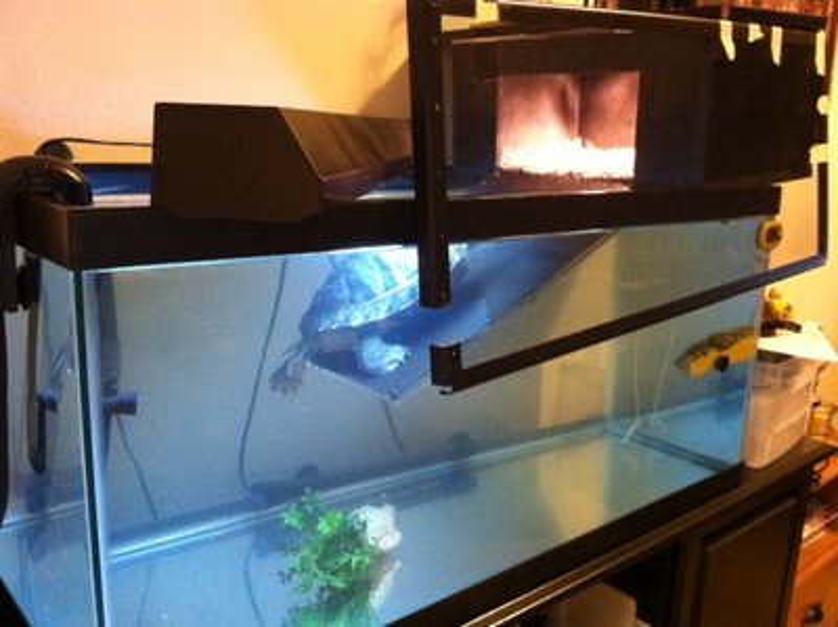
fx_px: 846
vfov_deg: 40.6
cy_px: 314
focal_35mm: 35
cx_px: 419
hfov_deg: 52.7
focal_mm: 3.85
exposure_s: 1/15
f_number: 2.8
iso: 800
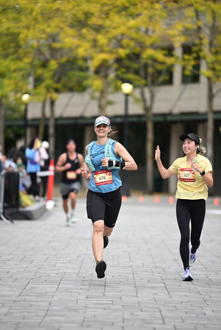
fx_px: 1986
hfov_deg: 6.4
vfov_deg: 9.5
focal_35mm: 216
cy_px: 177
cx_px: 110
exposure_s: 1/2000
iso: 640
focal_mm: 200
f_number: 2.8
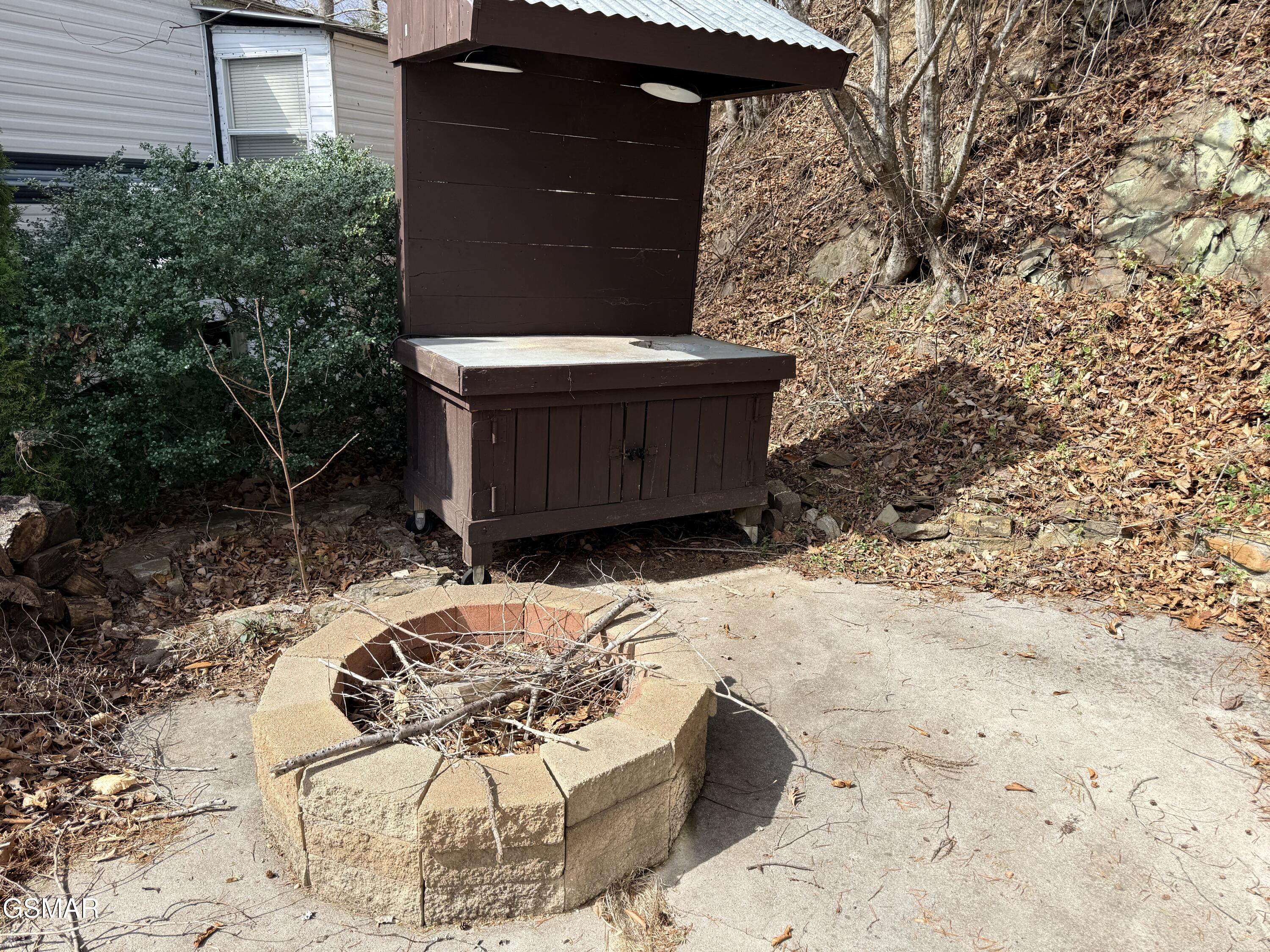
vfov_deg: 56.8
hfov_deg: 71.6
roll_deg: -2.7
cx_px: 635
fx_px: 881
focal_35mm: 24
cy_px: 476
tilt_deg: -16.8
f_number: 1.78
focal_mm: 6.76
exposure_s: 1/2169
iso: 80
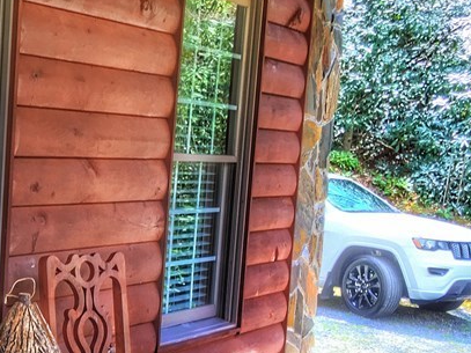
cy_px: 286
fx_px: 993
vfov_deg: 19.9
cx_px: -120
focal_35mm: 73
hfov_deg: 23.9
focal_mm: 4.15
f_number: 2.2
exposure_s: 1/60
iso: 25
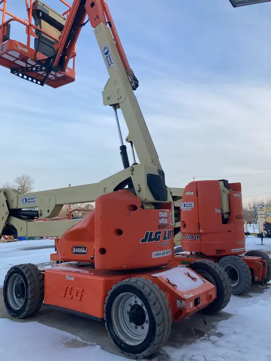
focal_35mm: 28
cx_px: 136
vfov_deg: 63.4
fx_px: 292
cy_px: 180
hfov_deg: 49.8
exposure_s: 1/738
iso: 20
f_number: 1.8
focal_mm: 3.99
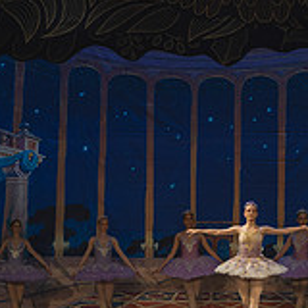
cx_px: 287
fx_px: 2174
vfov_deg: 8.1
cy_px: 247
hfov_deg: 8.1
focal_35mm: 216
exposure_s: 1/320
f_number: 4
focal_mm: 70
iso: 1400
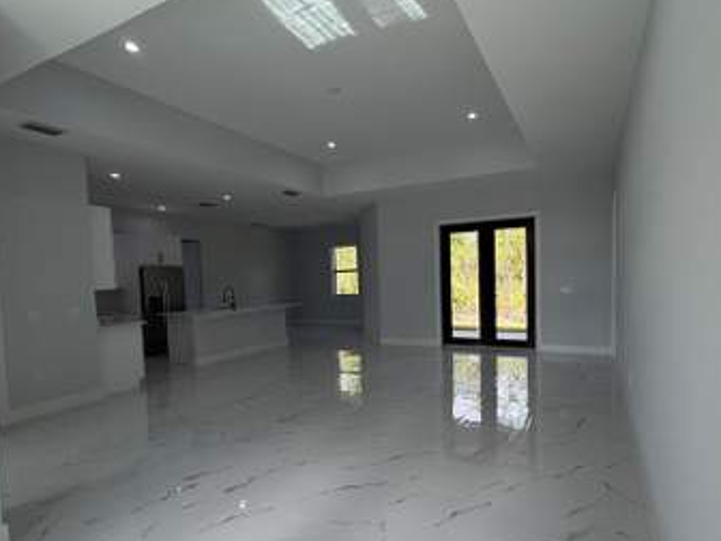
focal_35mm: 20
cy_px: 303
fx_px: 417
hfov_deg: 81.6
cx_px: 388
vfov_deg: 65.8
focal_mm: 2.22
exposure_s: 1/120
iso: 50
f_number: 2.2
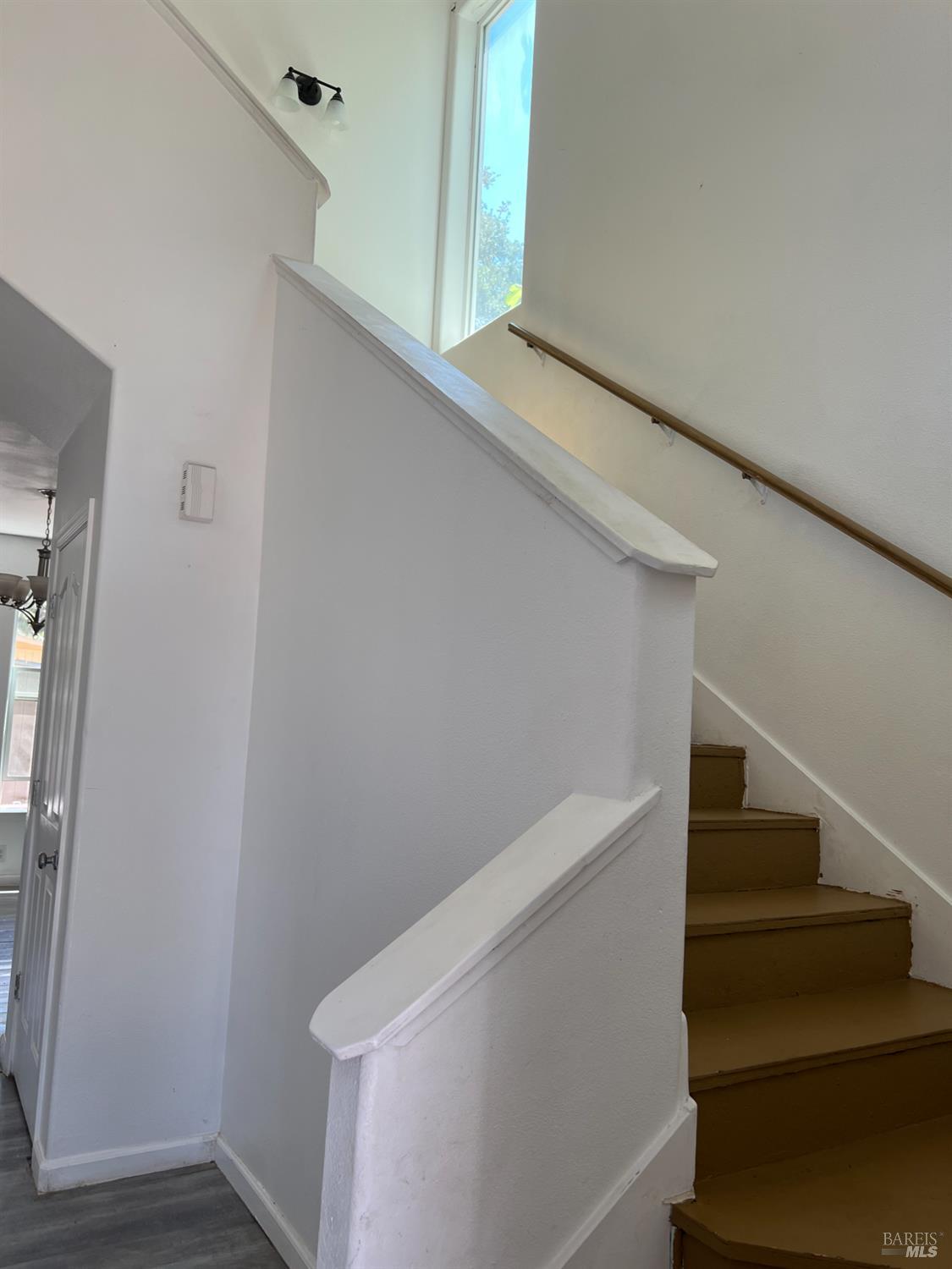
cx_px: 476
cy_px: 634
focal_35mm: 26
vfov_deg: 67.3
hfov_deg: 53.1
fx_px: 953
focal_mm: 5.7
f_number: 1.5
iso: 40
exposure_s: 1/158
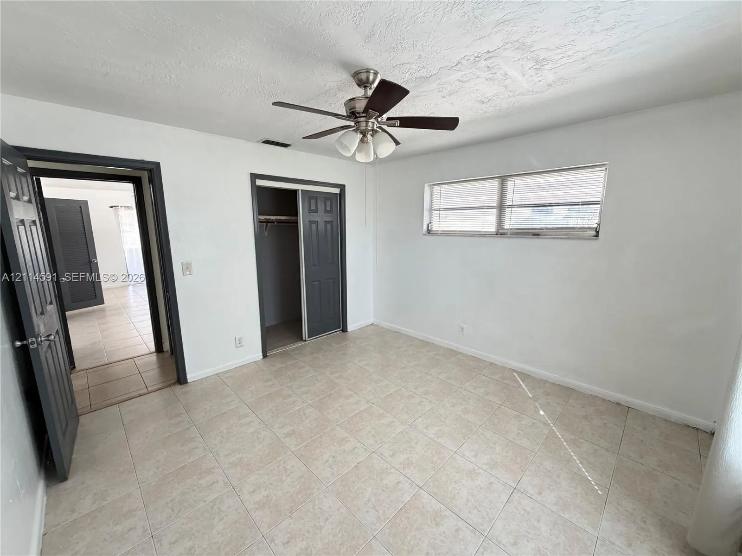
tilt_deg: -9.9
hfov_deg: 102.1
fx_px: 300
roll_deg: +0.9
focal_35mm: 14
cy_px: 278
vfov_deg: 85.7
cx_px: 371
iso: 250
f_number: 2.2
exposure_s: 1/121
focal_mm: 2.22
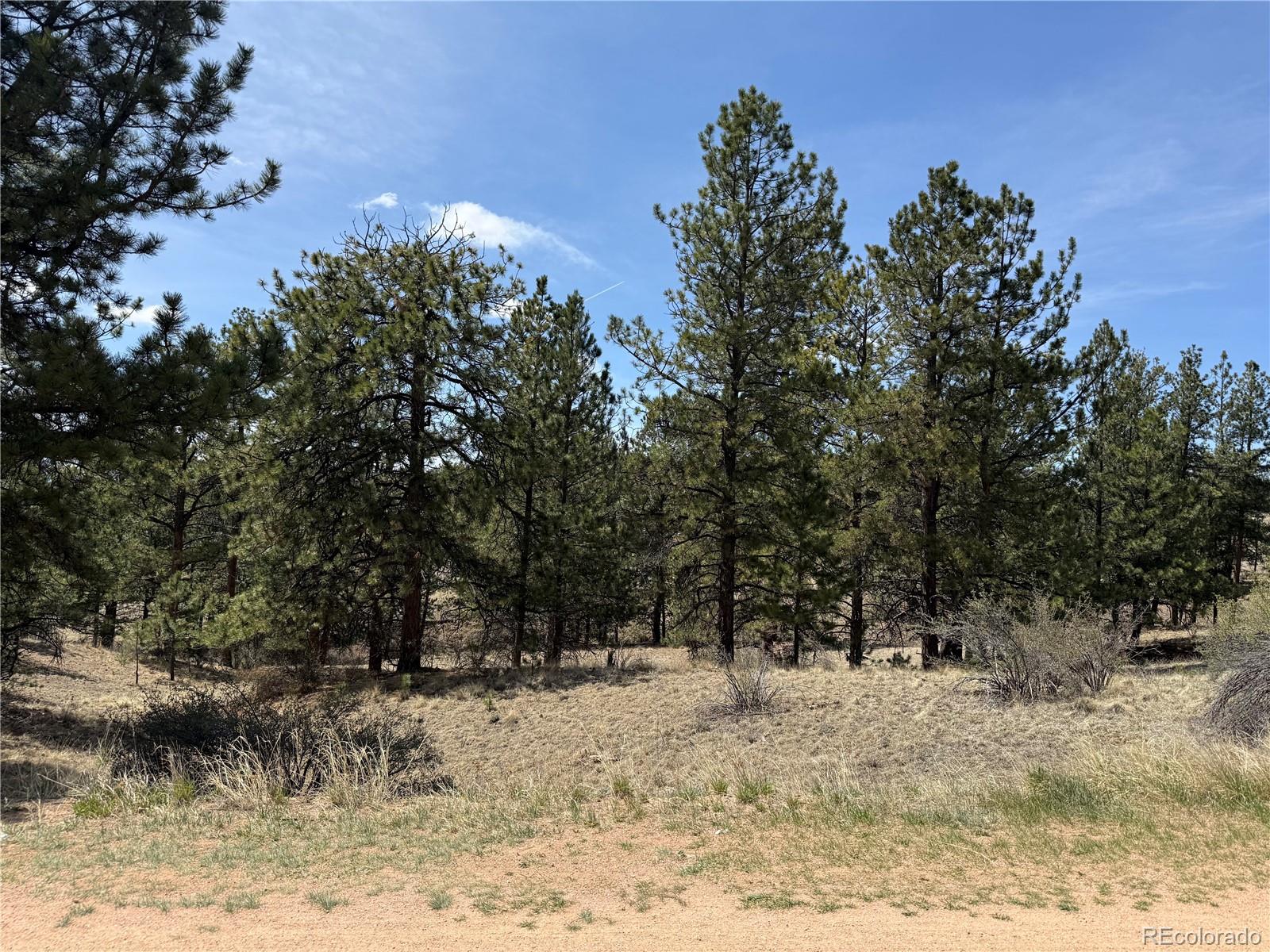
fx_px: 881
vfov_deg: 56.8
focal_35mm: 24
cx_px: 635
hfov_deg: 71.6
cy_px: 476
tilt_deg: +3.0
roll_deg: -2.0
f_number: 1.78
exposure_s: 1/3145
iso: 80
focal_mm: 6.76
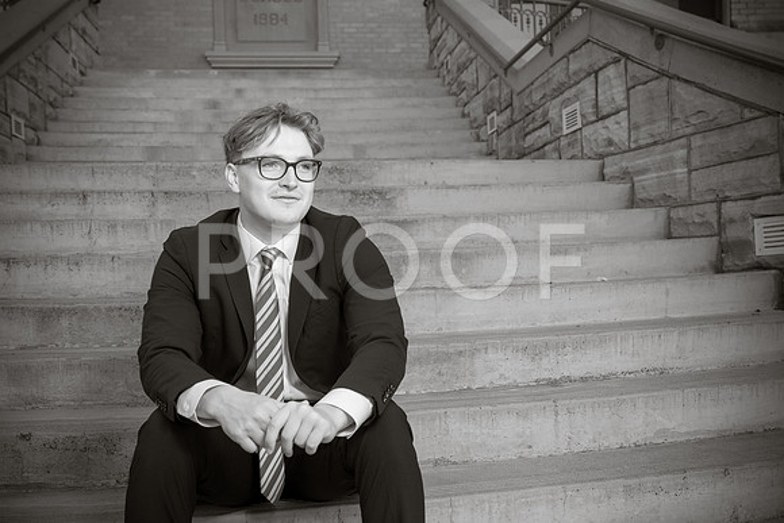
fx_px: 806
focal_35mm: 37
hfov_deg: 51.9
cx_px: 392
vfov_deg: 36.0
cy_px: 262
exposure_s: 1/200
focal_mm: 37
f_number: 5.6
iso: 200
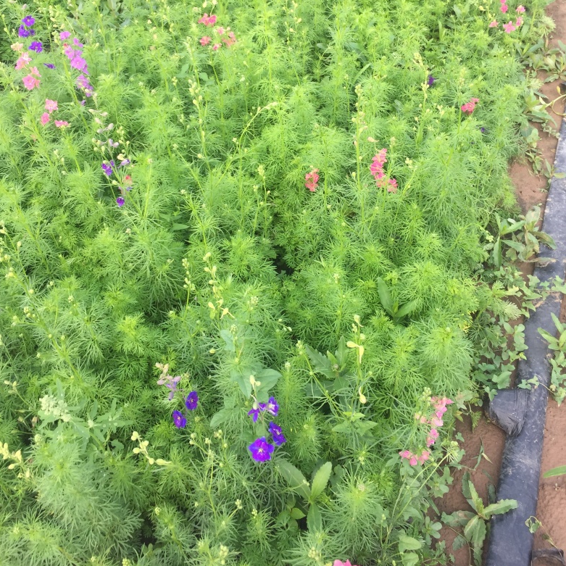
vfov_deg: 46.4
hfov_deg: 47.2
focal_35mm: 35
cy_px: 185
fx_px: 647
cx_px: 277
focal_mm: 4.15
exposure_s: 1/471
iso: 32
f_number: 2.2
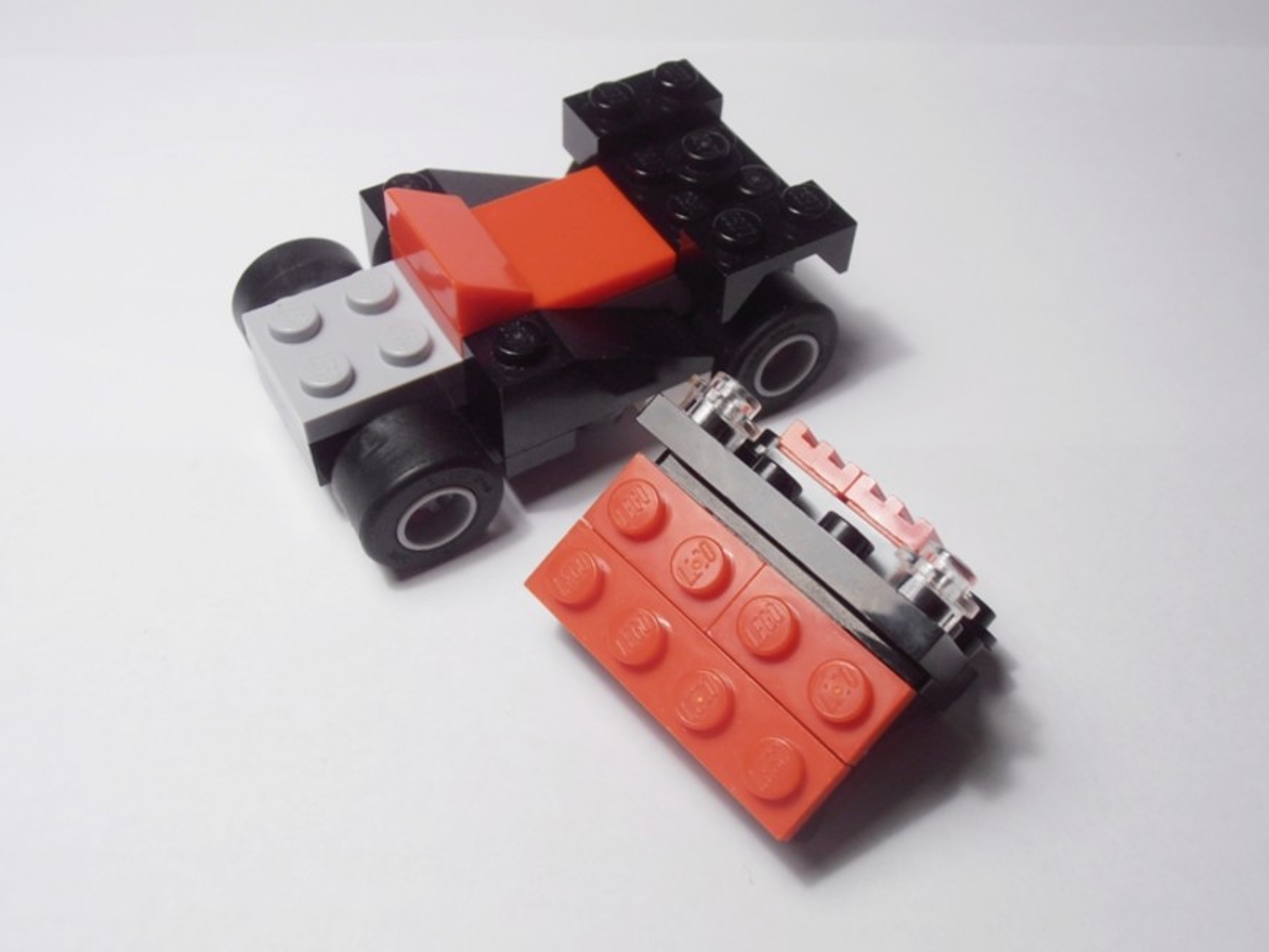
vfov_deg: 37.7
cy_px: 467
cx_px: 643
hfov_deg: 49.0
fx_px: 1393
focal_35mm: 38
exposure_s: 1/50
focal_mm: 6.61
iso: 80
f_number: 3.9
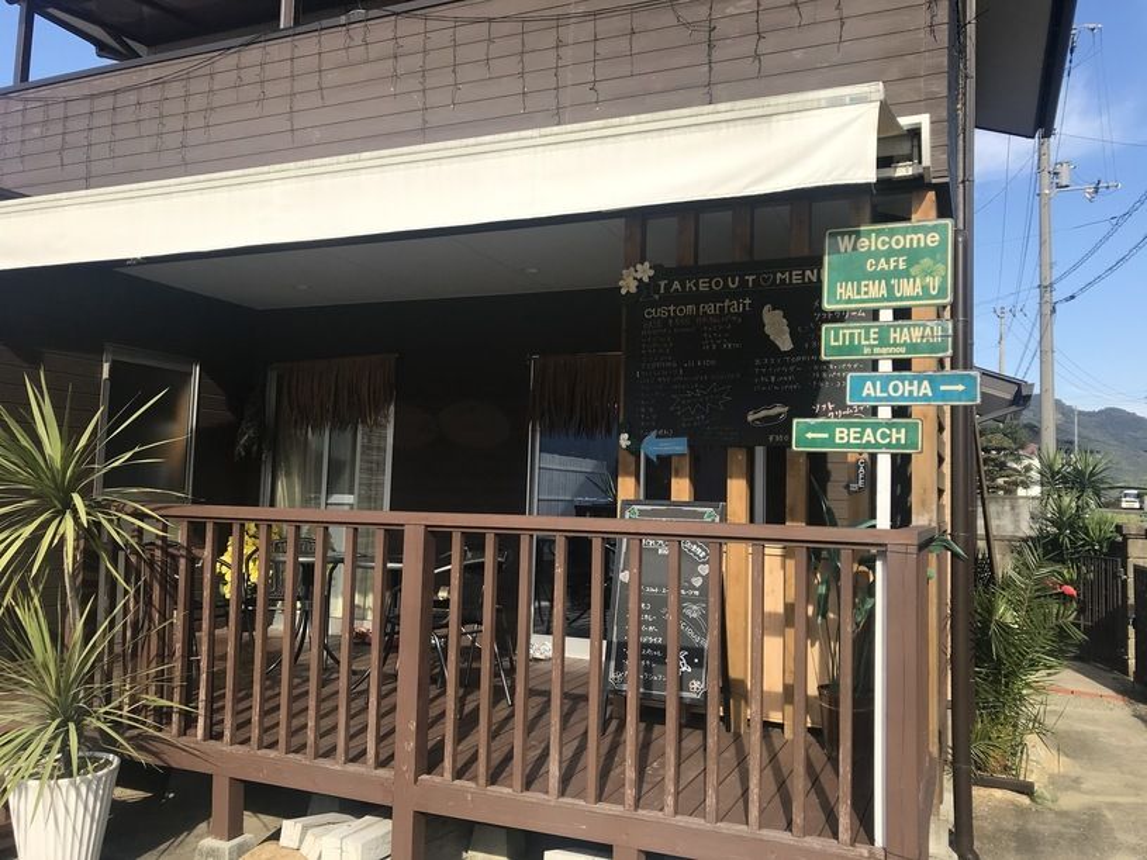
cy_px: 430
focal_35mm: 28
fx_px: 928
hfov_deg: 63.5
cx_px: 574
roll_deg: -2.1
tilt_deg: +4.8
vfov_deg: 49.7
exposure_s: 1/1259
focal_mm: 3.99
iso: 20
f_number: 1.8
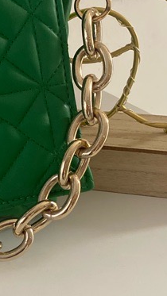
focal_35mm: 76
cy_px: 166
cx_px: -123
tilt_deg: -30.9
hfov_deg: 14.2
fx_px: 598
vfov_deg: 27.8
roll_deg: +4.9
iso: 500
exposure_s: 1/47
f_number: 1.8
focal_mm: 4.25
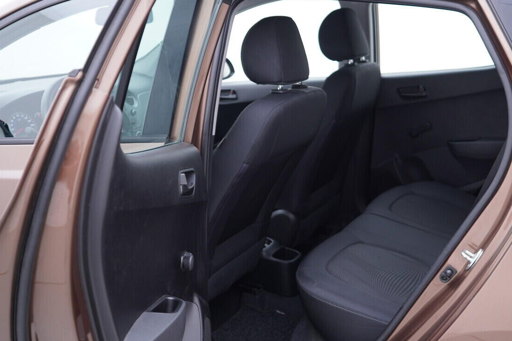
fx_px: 668
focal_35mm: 47
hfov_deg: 41.6
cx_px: 317
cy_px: 183
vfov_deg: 28.6
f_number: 2.8
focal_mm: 24
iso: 160
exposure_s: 1/40
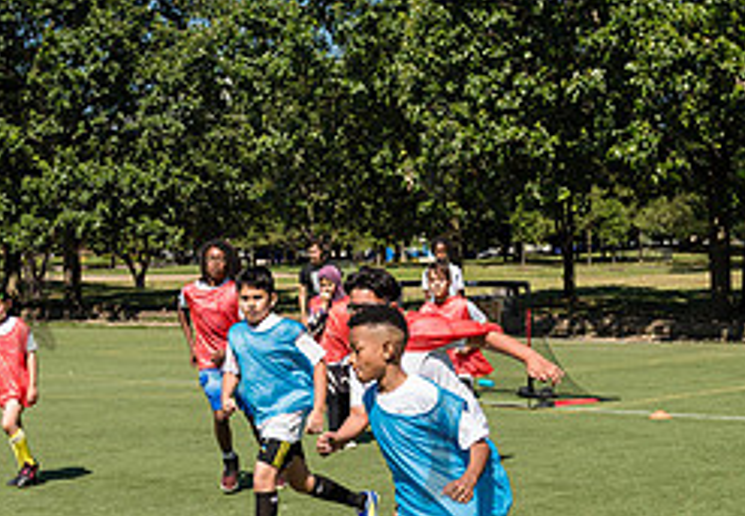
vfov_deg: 17.5
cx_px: 384
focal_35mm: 79
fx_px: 1654
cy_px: 464
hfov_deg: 25.4
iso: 200
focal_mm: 32
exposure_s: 1/1600
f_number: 4
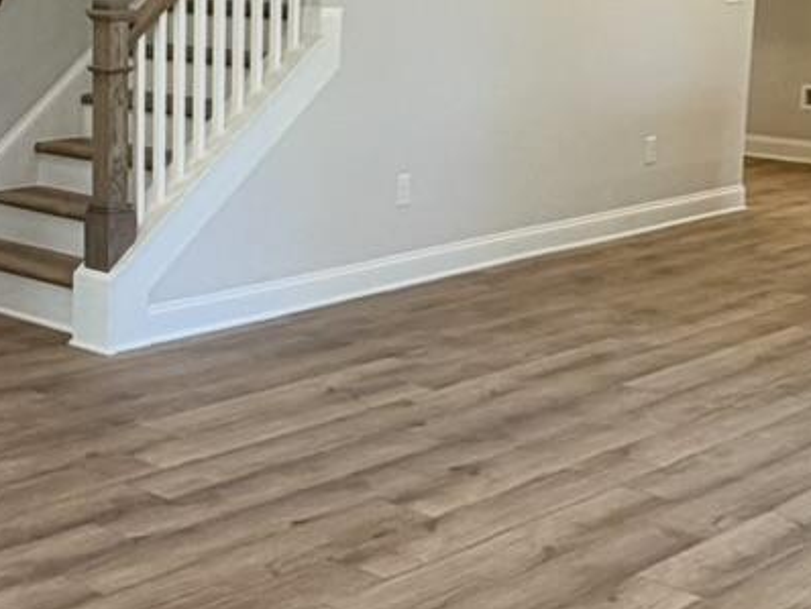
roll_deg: -0.8
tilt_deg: -9.5
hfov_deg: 26.3
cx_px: 118
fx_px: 1688
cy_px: 212
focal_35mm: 72
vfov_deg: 20.4
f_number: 2.2
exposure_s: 1/120
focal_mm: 2.22
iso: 125
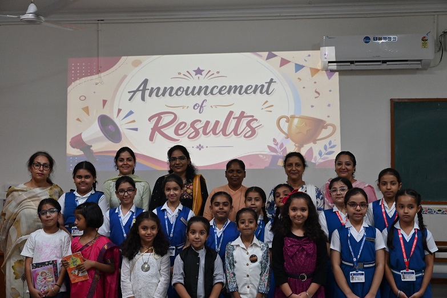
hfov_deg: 43.6
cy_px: 149
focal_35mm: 45
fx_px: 559
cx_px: 224
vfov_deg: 29.9
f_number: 5.3
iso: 3200
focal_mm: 45
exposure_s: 1/125
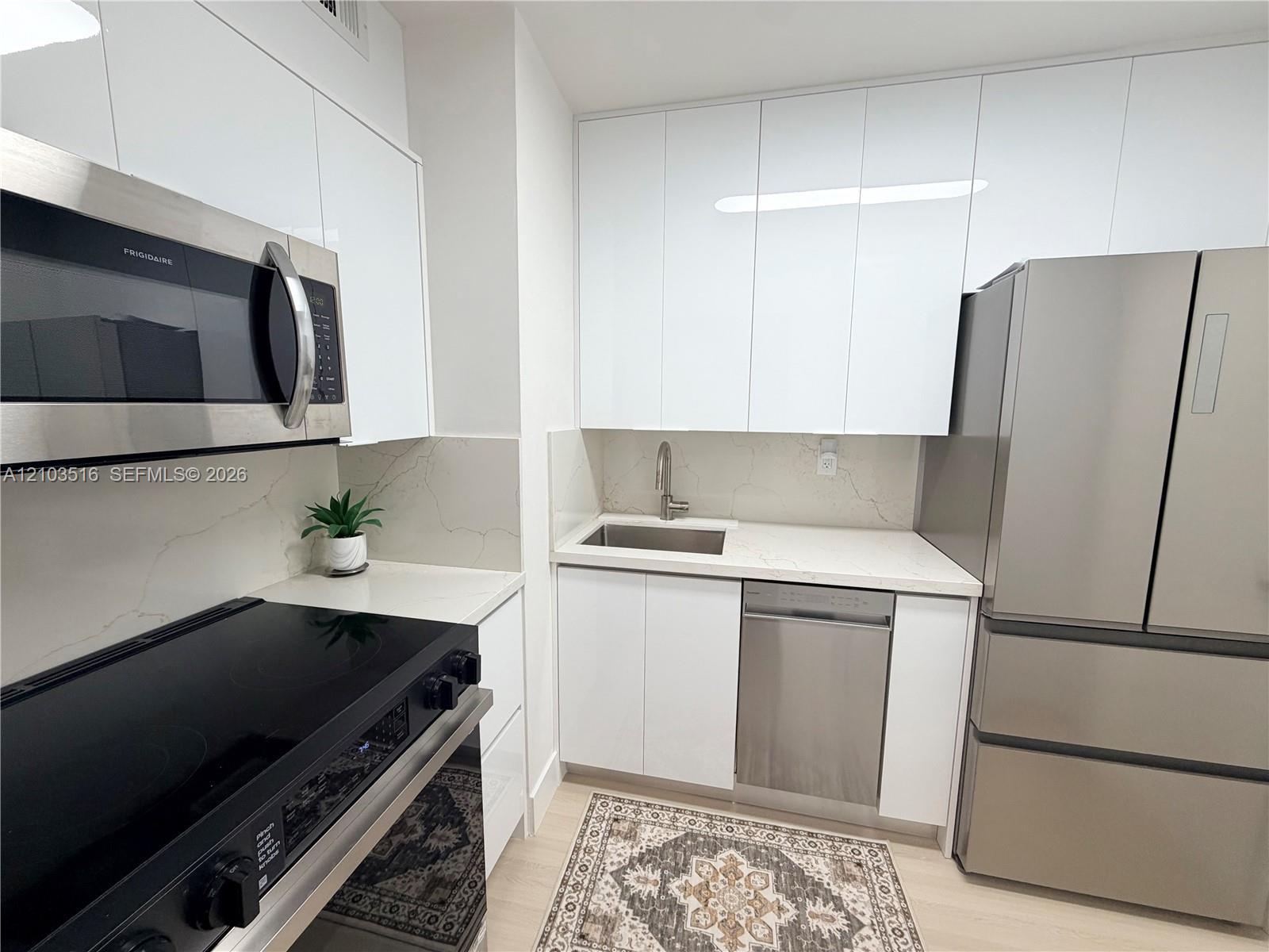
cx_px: 634
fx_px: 513
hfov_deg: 102.1
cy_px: 476
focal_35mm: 14
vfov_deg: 85.7
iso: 125
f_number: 2.2
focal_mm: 2.22
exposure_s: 1/120
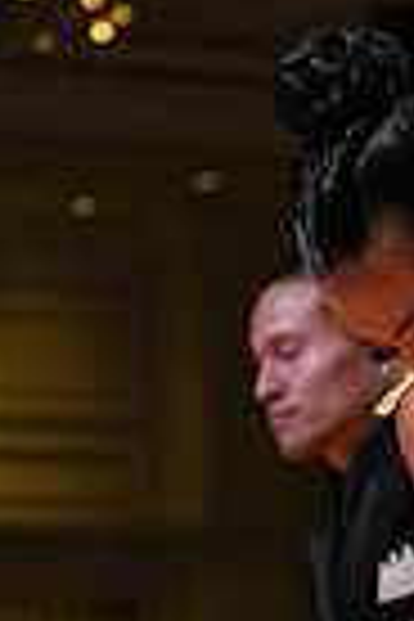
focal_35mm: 316
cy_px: 932
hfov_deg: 4.3
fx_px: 5451
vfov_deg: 6.4
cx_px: 713
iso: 2500
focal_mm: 75
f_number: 4
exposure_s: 1/500
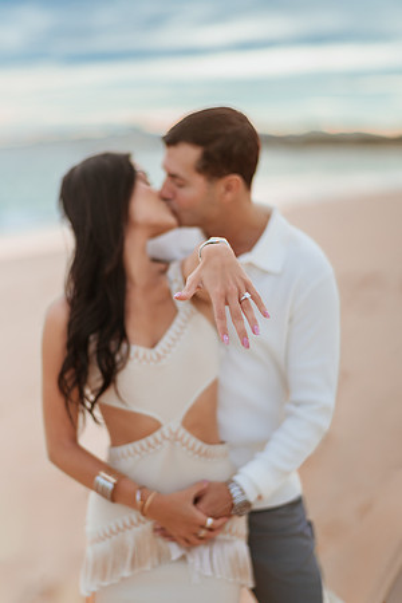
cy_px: 302
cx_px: 201
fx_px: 971
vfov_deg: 34.5
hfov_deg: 23.4
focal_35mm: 58
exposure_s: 1/6400
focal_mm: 58
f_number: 1.6
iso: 250
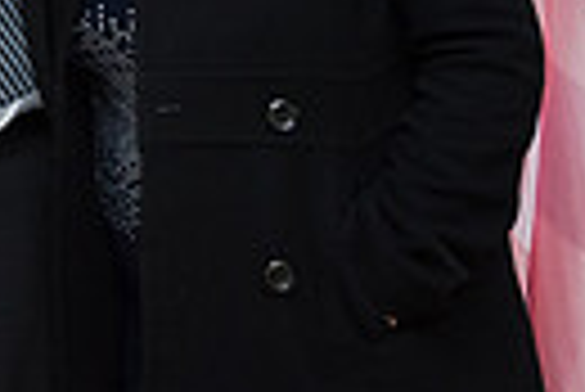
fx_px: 2326
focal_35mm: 143
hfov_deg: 13.0
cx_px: -459
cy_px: -340
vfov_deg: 9.1
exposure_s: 1/100
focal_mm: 32
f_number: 3.5
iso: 1600
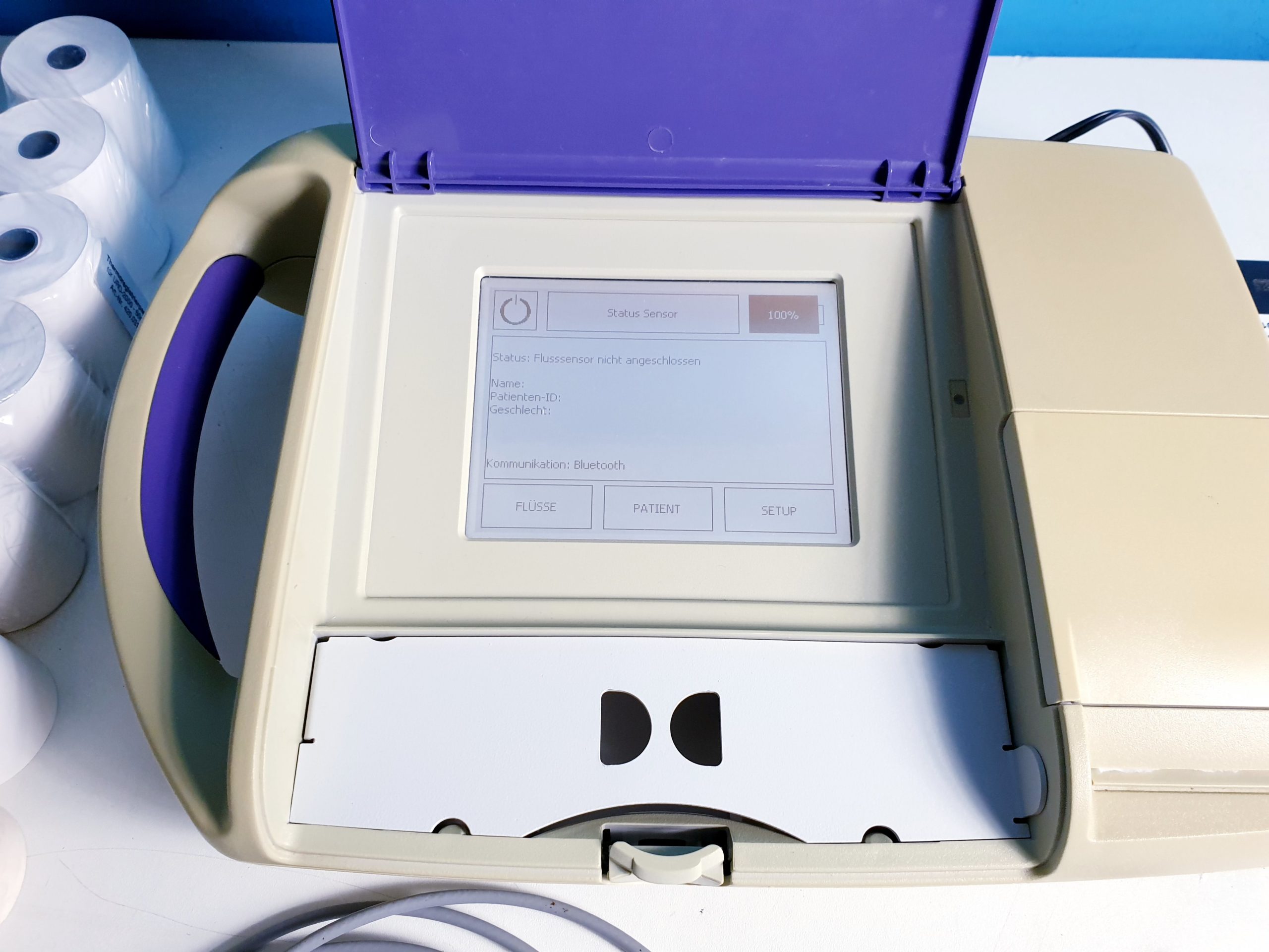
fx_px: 953
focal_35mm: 26
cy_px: 476
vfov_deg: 53.1
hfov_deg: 67.3
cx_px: 634
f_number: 2.4
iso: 100
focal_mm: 4.3
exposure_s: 1/50
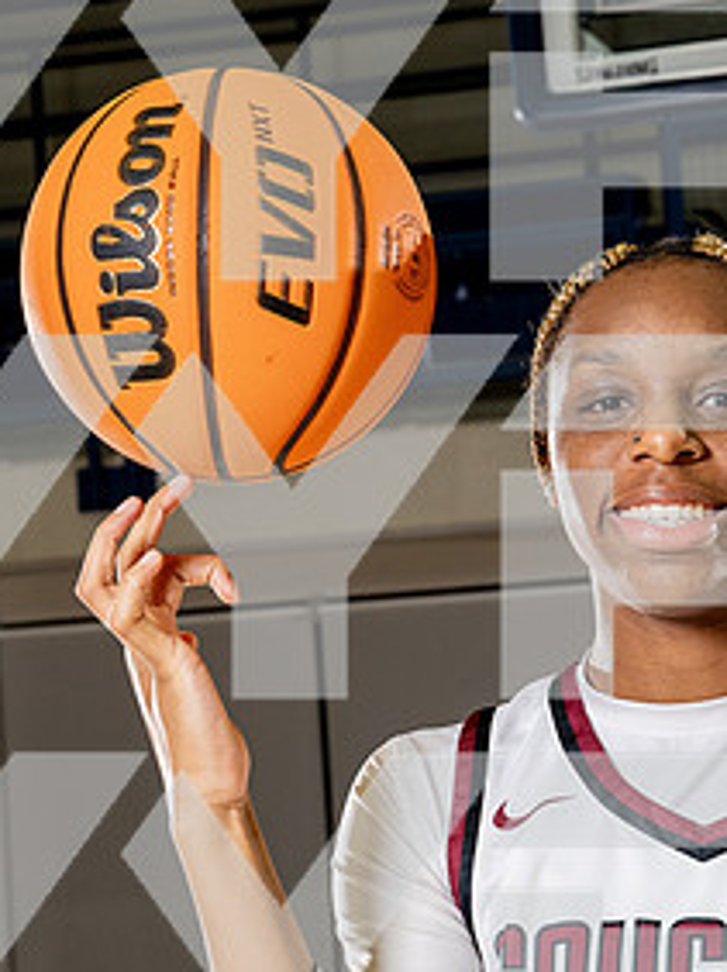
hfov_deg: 13.8
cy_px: 519
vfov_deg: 18.4
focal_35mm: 107
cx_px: 434
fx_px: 3001
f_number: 8
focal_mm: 54
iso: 640
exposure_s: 1/250
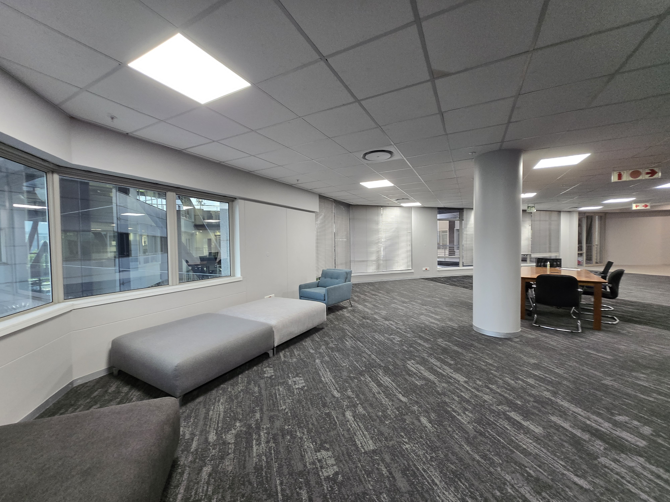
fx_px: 252
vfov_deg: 89.9
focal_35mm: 13
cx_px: 335
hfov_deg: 106.2
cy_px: 251
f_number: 2.2
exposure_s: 1/50
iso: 160
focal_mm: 1.7
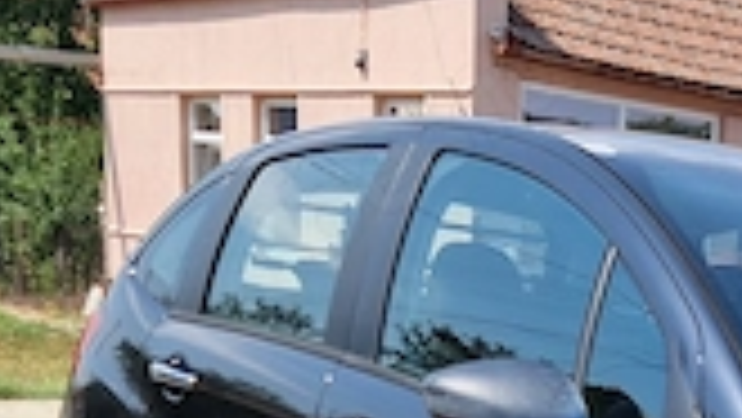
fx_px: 1791
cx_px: 926
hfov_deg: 21.5
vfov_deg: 12.1
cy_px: 787
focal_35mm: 91
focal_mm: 5.4
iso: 50
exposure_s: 1/1232
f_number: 1.8
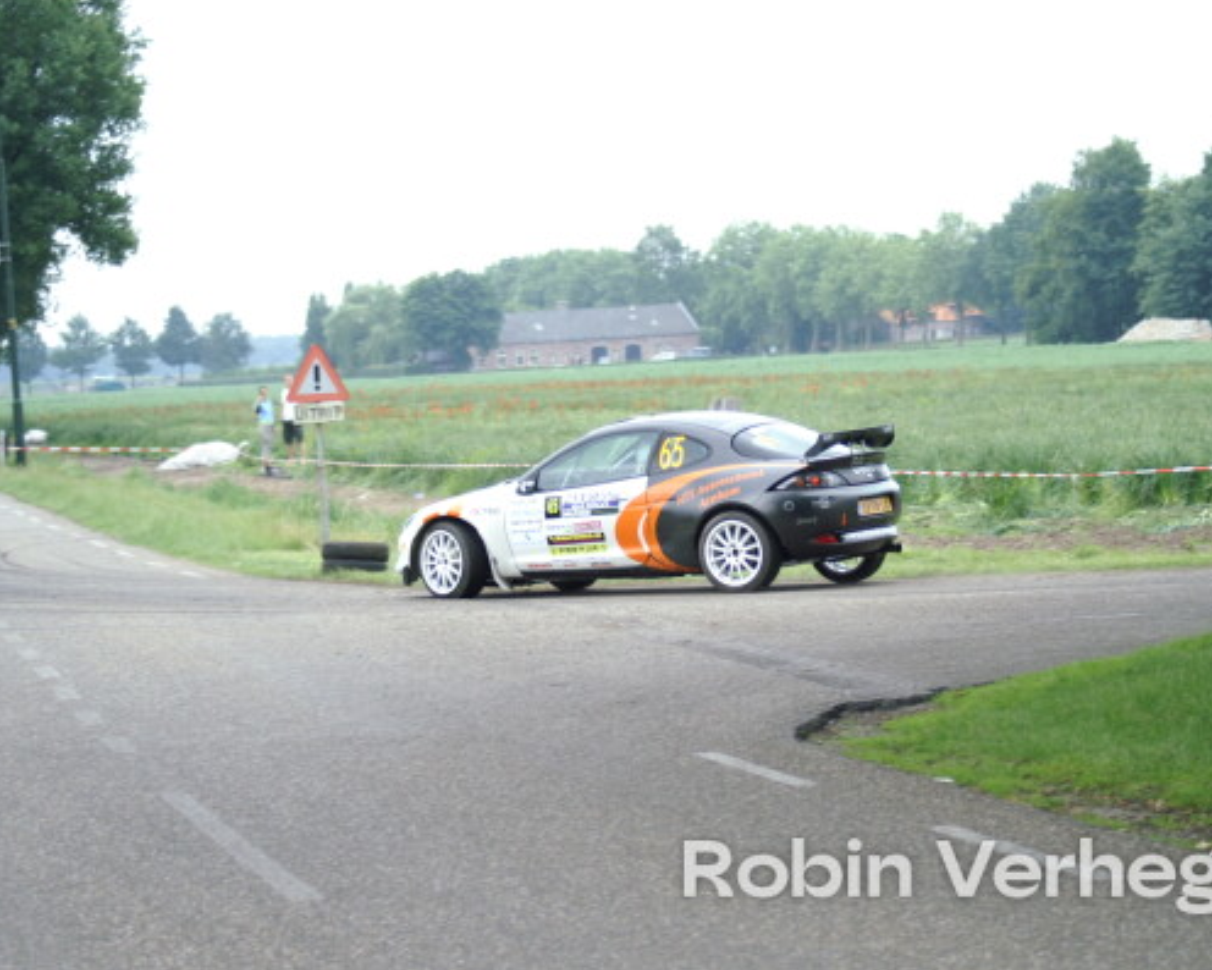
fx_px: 4577
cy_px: 485
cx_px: 711
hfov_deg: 15.1
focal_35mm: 128
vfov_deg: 12.1
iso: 250
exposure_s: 1/320
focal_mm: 75
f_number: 4.5
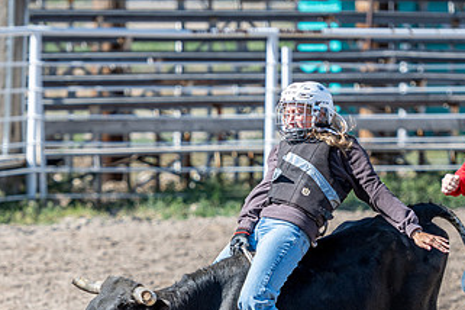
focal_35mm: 355
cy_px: 292
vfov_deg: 3.9
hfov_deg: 5.8
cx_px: 229
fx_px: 4585
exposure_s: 1/1600
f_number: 2.8
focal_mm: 170
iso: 50
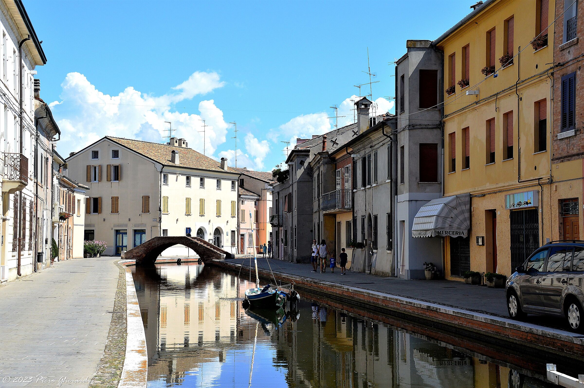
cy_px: 194
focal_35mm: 60
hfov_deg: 33.4
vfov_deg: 22.6
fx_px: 973
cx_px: 292
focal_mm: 40
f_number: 11
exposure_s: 1/500
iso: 400
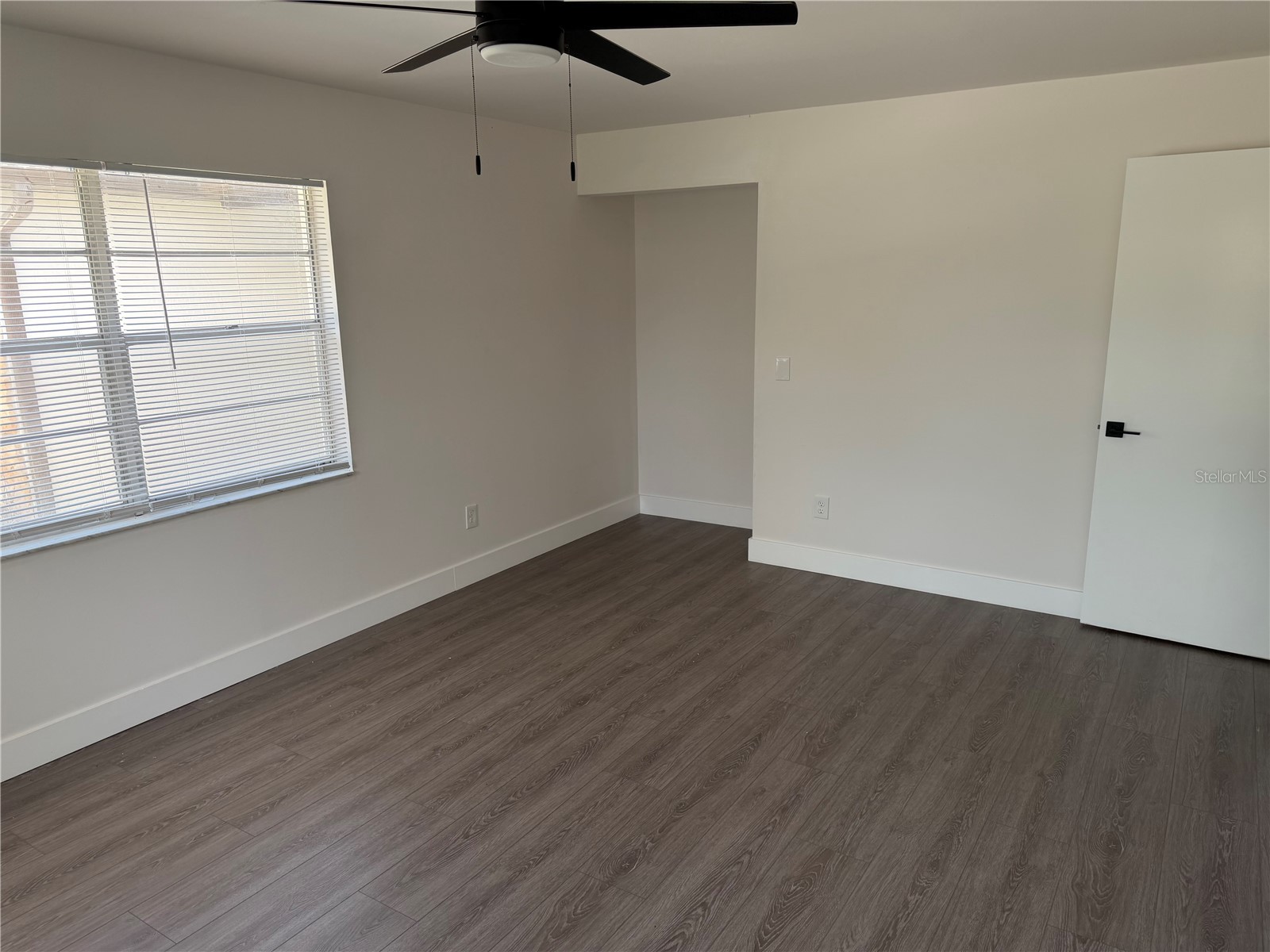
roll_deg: +1.2
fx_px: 881
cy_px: 476
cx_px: 635
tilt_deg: -12.8
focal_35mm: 24
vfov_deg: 56.8
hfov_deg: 71.6
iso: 80
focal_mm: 6.76
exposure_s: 1/221
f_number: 1.78
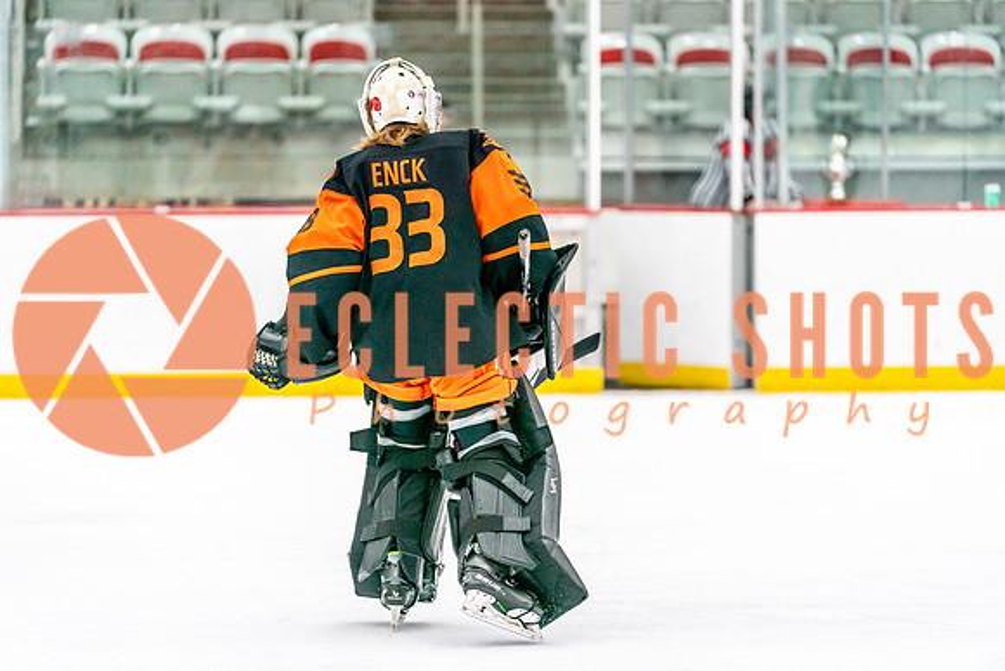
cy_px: 336
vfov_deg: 8.8
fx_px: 4356
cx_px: 502
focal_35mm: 156
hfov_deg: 13.2
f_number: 2.8
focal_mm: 156
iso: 3200
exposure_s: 1/1250
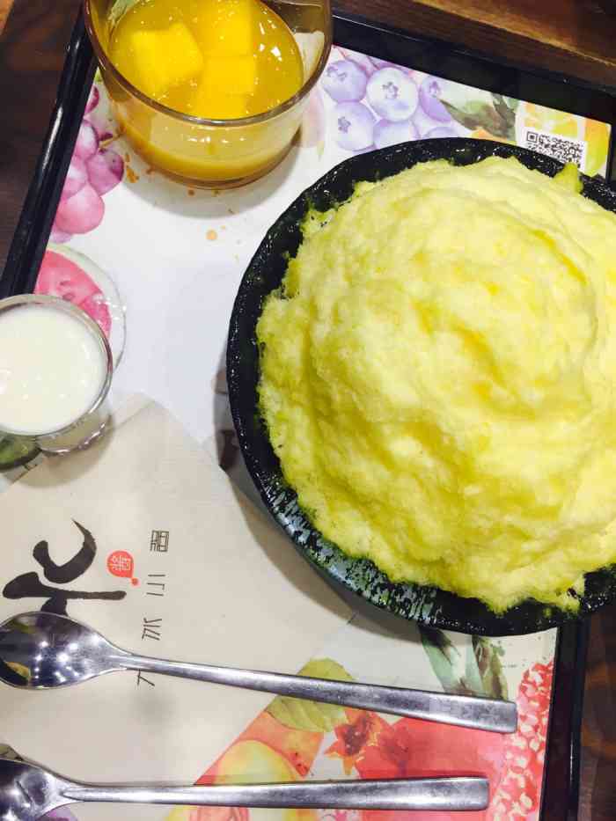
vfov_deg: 61.7
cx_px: 308
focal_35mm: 29
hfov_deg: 48.2
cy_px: 410
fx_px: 688
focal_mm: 4.15
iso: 32
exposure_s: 1/33
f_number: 2.2
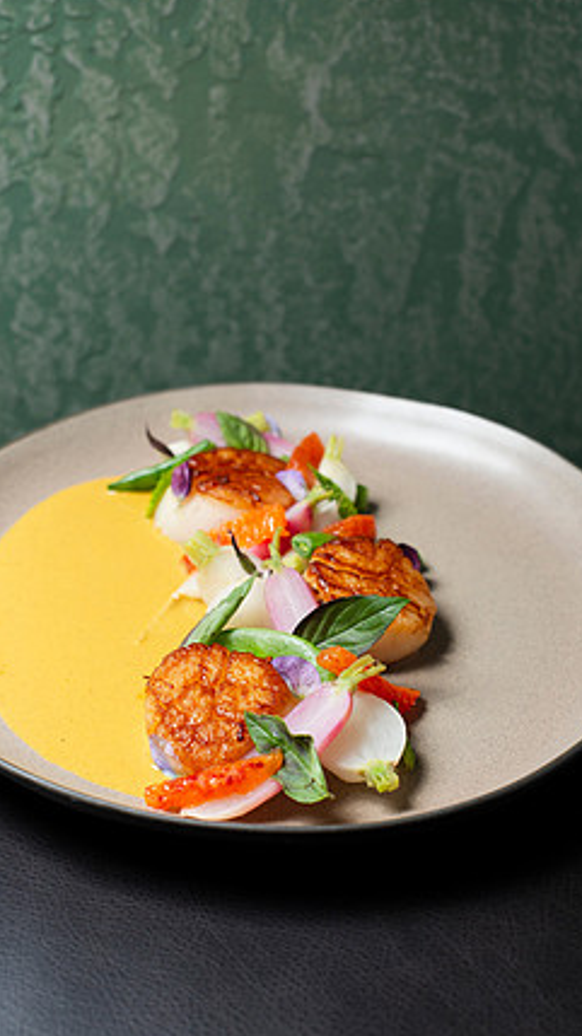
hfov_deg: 21.8
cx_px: 280
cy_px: 526
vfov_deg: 37.9
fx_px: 1510
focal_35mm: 55
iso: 250
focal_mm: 50
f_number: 5
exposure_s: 1/100
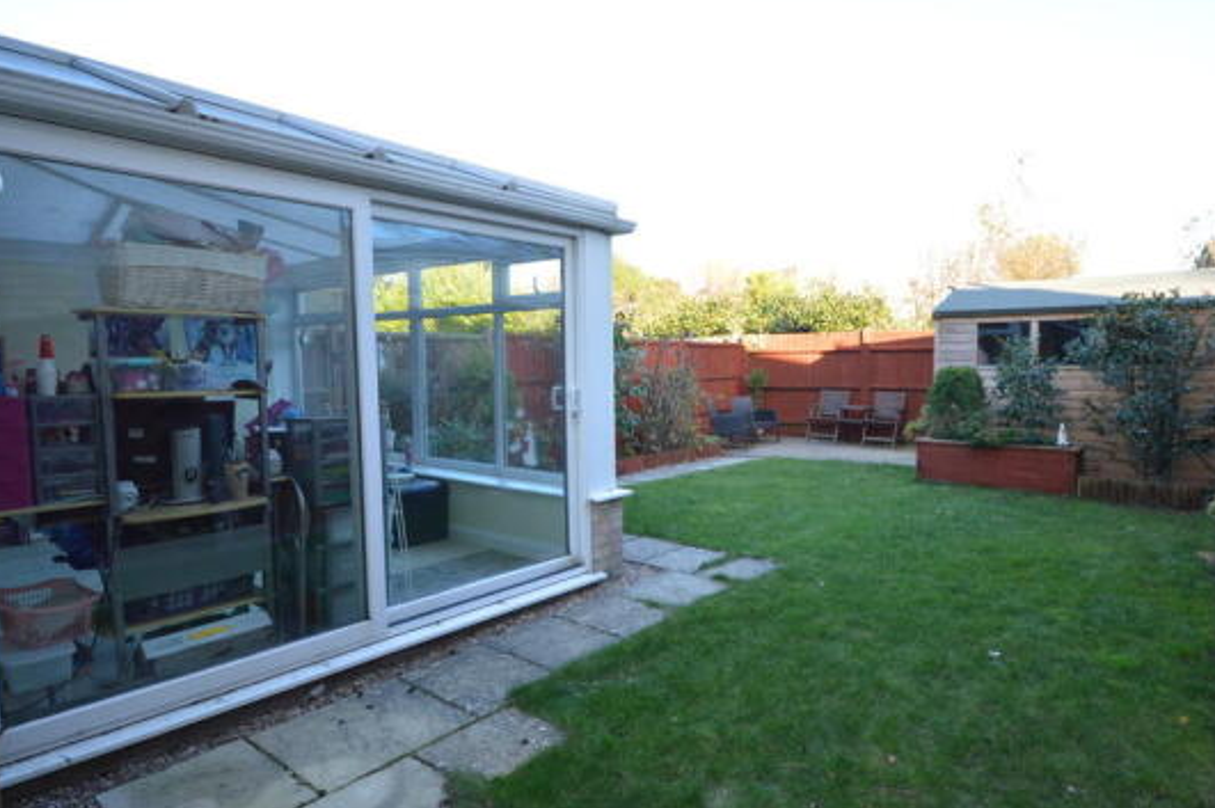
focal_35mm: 21
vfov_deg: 58.7
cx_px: 696
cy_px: 410
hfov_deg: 79.9
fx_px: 718
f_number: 8
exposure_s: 1/250
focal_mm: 11.5
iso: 800
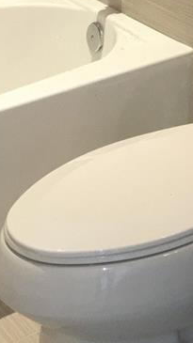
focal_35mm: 104
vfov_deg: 17.9
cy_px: -198
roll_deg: +0.4
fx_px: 947
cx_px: 248
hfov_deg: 11.3
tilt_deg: -5.6
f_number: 2.2
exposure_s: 1/30
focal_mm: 4.15
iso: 64
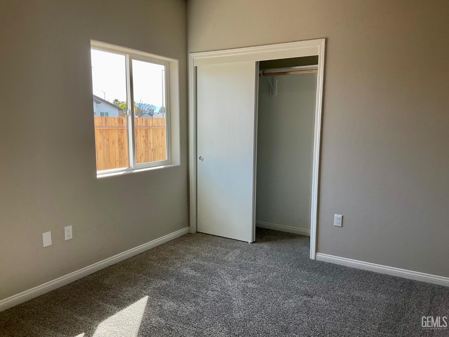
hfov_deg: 61.7
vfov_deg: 48.2
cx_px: 224
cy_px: 168
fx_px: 376
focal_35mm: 29
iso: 20
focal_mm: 3
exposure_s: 1/120
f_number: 1.8
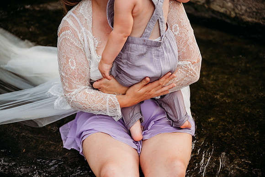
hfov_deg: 28.8
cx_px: 132
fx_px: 515
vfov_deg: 19.5
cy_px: 88
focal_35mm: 70
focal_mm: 70
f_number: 2.8
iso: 500
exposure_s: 1/1000
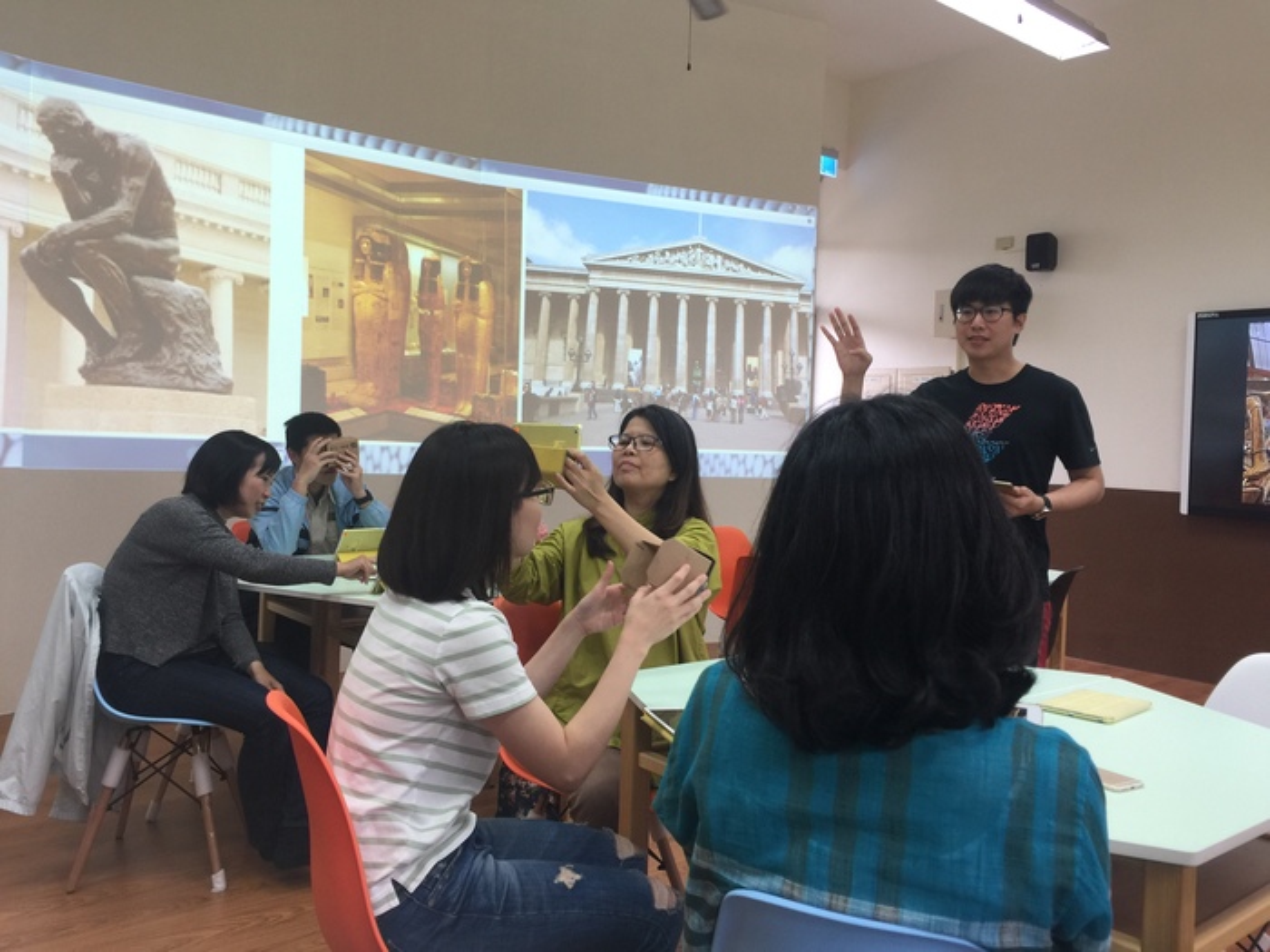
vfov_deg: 48.2
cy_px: 476
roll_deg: -3.6
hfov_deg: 61.7
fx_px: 1064
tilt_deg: -2.0
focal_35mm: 29
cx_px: 635
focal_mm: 4.15
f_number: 2.2
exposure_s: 1/30
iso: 32
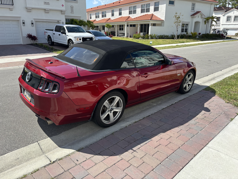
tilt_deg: -17.1
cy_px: 90
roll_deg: -0.1
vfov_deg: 53.1
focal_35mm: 26
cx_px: 119
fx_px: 179
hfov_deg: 67.3
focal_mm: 5.96
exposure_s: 1/2024
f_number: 1.6
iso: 50
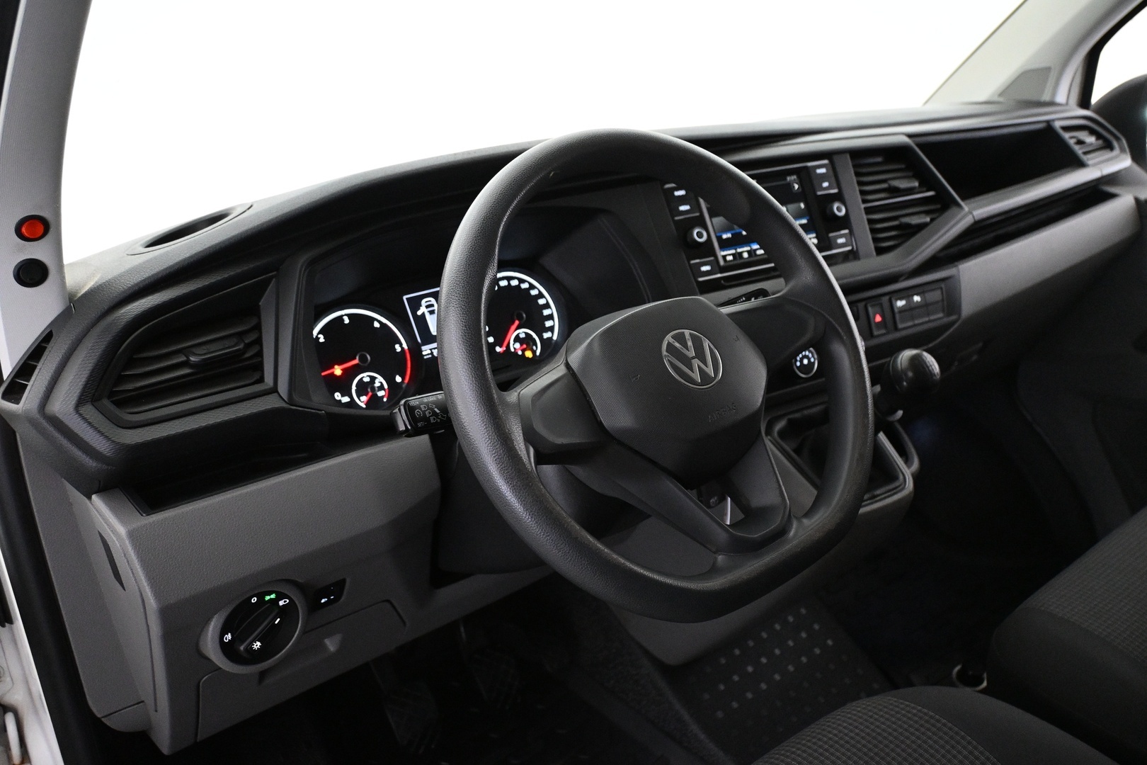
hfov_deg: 60.7
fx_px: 980
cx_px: 574
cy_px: 382
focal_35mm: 31
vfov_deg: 42.6
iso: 4000
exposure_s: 1/60
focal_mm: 20.5
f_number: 3.8
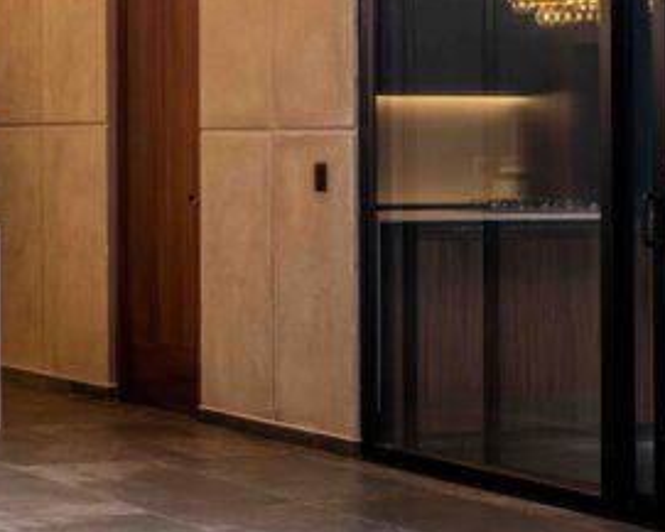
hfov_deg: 15.0
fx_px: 2441
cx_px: -147
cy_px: 43
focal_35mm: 124
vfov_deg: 12.3
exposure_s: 1/400
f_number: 4
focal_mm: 35
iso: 400
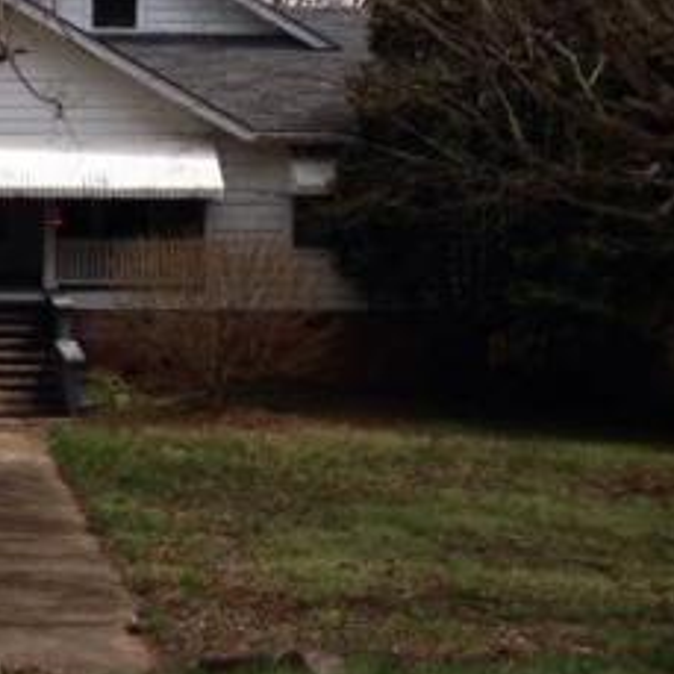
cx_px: -3
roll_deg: +0.7
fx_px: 1630
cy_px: 212
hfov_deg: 22.4
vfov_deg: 23.2
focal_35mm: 74
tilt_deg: -2.2
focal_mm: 4.12
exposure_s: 1/1028
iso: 50
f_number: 2.4
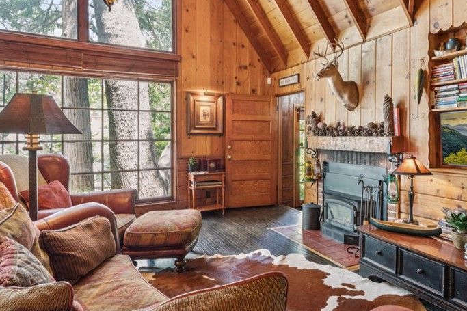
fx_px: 313
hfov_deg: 72.3
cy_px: 139
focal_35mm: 24
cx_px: 290
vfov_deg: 52.7
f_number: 13
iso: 100
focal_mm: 16.1
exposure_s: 3.2
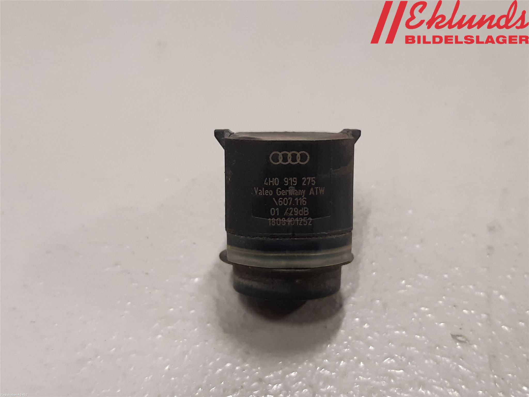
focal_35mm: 26
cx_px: 264
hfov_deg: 67.3
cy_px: 198
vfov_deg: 53.1
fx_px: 397
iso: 200
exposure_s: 1/50
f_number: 1.7
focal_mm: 3.93
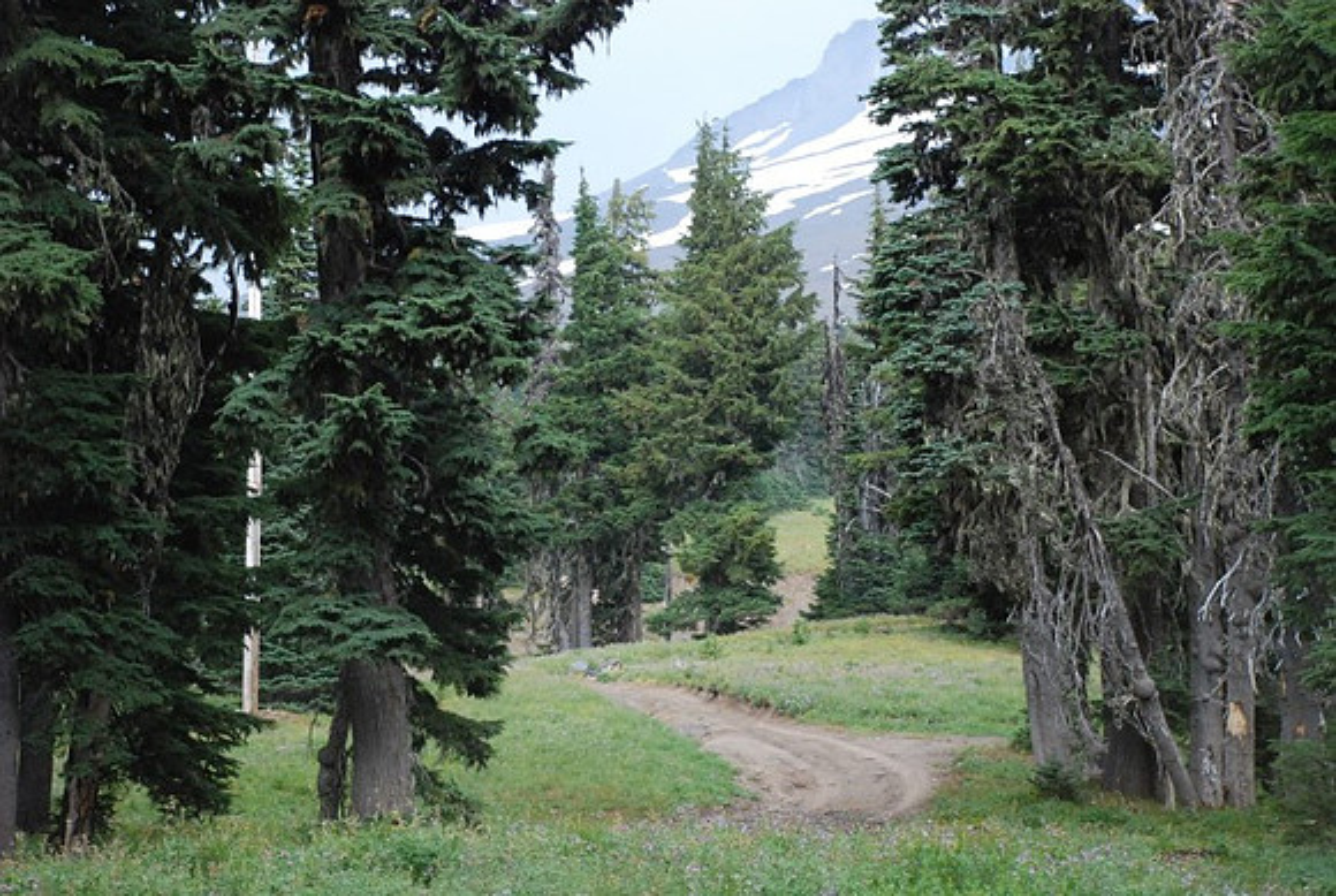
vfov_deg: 14.8
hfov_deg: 21.9
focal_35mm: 93
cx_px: 668
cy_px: 448
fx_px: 3457
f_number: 5.3
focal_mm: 62
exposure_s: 1/500
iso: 1600
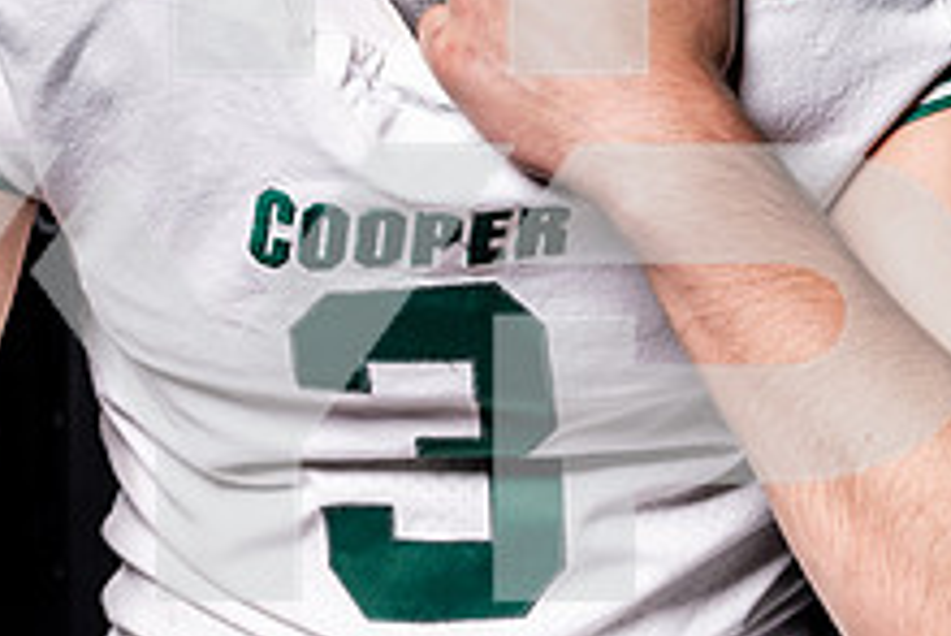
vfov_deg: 12.4
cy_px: -149
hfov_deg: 18.9
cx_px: 424
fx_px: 2855
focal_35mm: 108
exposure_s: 1/320
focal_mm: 41
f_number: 8
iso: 100
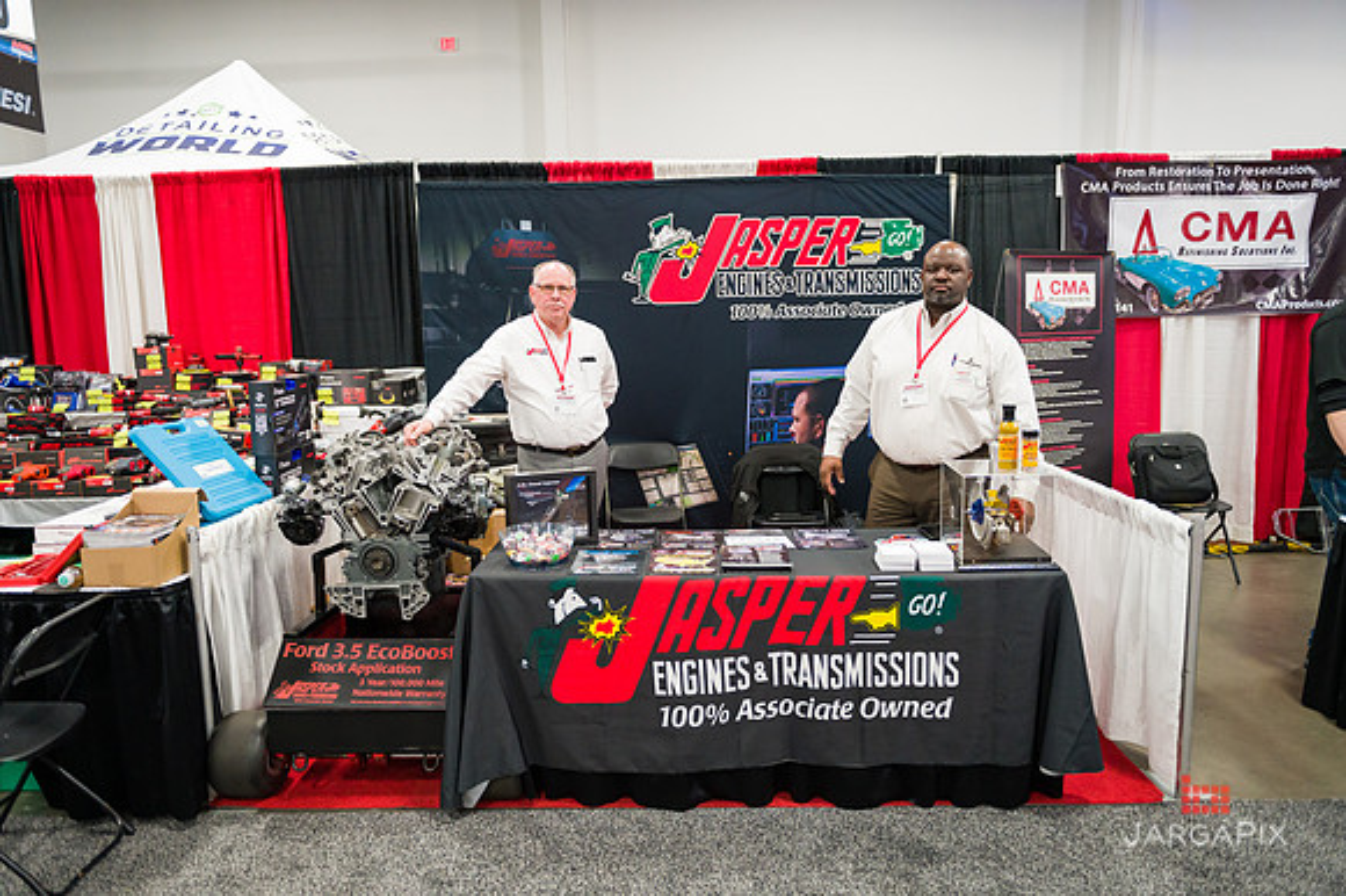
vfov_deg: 49.5
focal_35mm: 26
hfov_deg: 69.4
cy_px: 448
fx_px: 972
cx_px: 673
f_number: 3.2
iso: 3200
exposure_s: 1/250
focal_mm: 26
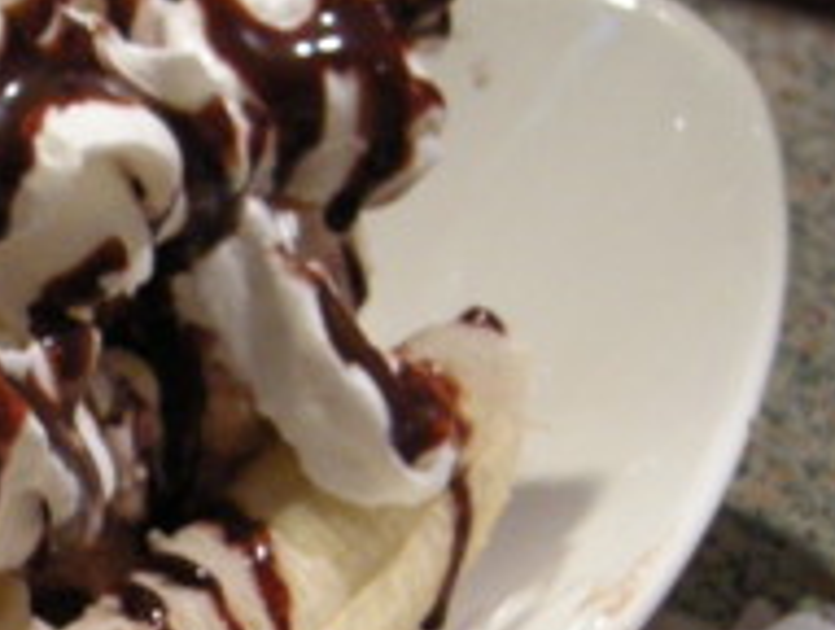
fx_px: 2828
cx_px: -428
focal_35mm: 117
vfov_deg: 12.5
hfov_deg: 15.5
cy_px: 656
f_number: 2.7
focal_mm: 7.5
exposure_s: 1/16.4
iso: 400
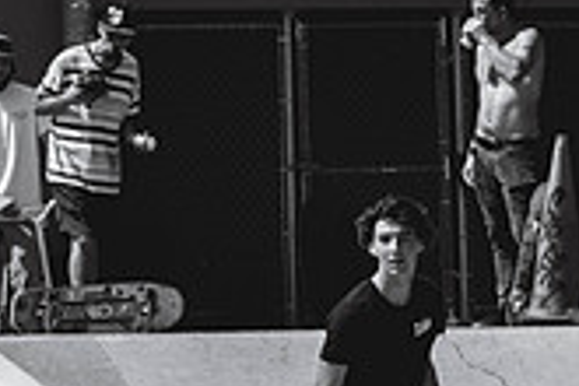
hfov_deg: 5.6
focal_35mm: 368
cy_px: 525
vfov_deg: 3.7
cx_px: 407
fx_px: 5918
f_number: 8
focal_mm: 70
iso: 200
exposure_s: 1/1000
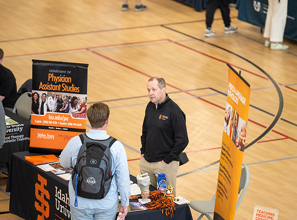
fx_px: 1921
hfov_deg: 8.8
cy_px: 106
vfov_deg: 6.5
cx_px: 163
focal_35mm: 225
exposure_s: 1/100
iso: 800
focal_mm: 200
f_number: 2.8
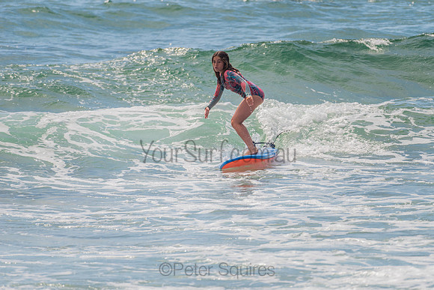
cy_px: 112
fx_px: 7396
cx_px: 266
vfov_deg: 2.2
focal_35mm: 613
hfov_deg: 3.4
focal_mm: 500
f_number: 5.6
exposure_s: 1/500
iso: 160
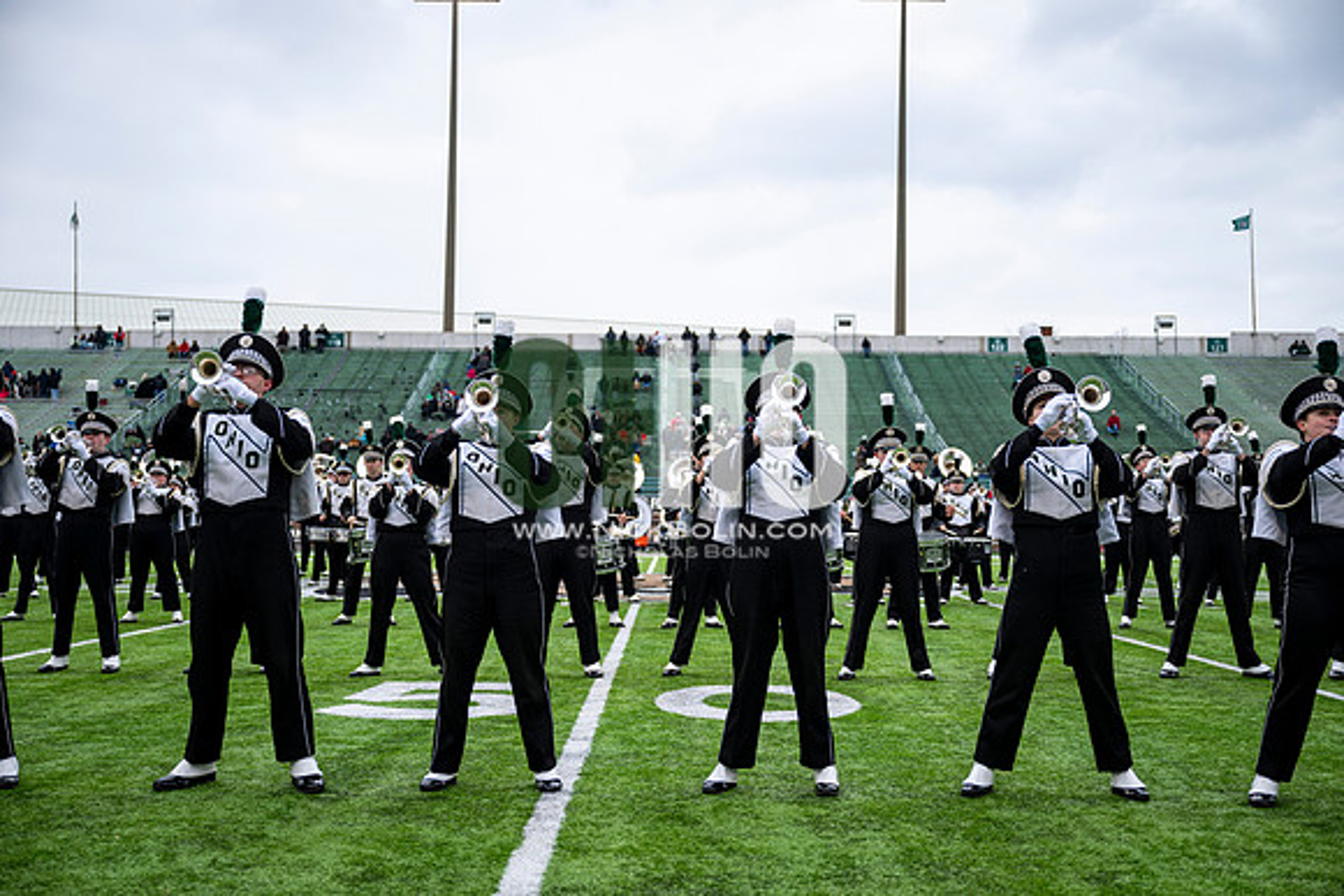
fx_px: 1531
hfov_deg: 47.4
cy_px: 448
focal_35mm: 41
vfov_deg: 32.6
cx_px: 672
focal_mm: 41
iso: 100
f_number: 2.8
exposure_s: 1/500
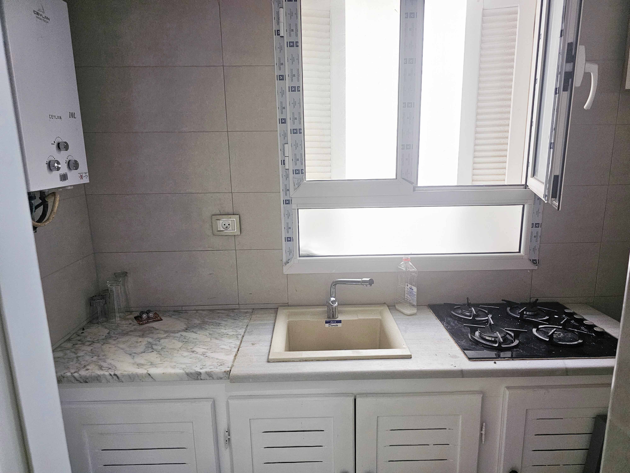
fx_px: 419
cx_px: 315
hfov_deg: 73.9
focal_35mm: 23
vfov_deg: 58.9
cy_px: 236
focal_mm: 6.3
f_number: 1.7
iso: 320
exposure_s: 1/359
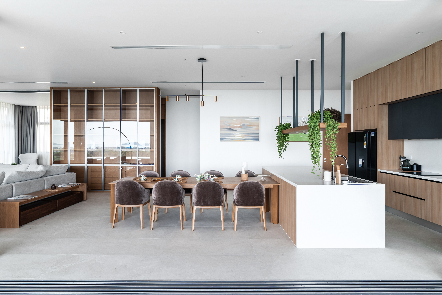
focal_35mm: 19
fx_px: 233
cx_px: 221
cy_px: 148
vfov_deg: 64.6
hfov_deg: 86.9
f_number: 8
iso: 320
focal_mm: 19
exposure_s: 1/100
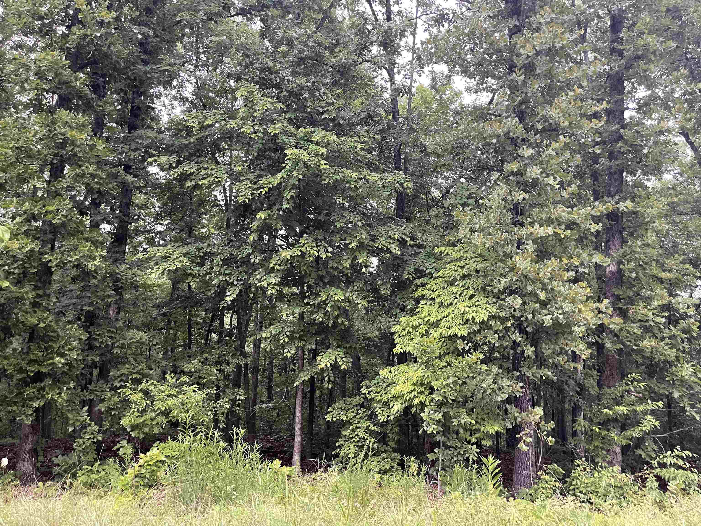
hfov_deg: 67.3
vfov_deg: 53.1
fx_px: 527
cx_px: 350
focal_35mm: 26
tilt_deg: +3.5
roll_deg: -2.1
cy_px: 263
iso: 320
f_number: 1.6
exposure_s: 1/60
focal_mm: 5.1
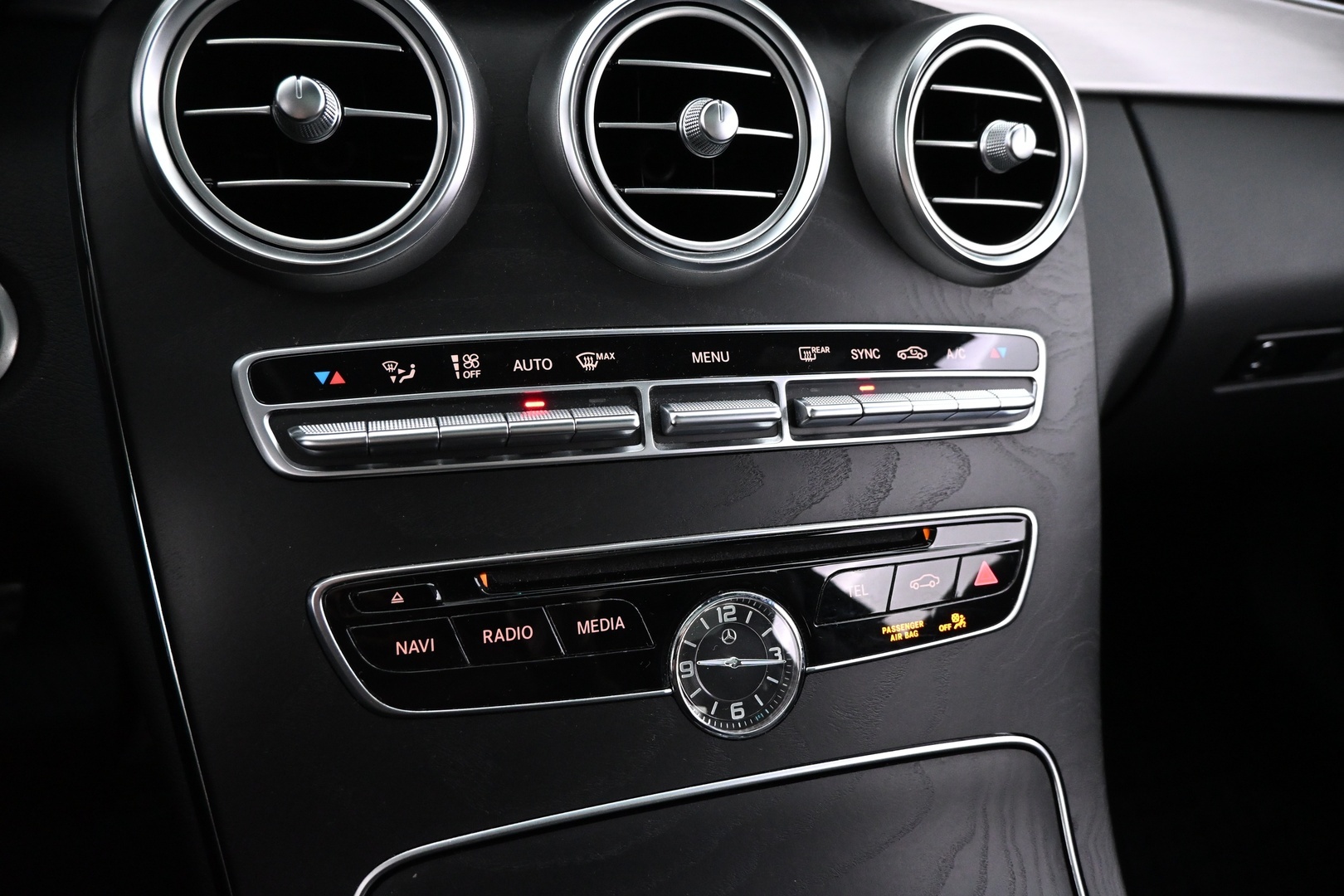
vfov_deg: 53.1
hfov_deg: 73.7
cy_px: 448
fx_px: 896
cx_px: 672
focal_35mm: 24
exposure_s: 1/30
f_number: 4
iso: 3200
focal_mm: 16
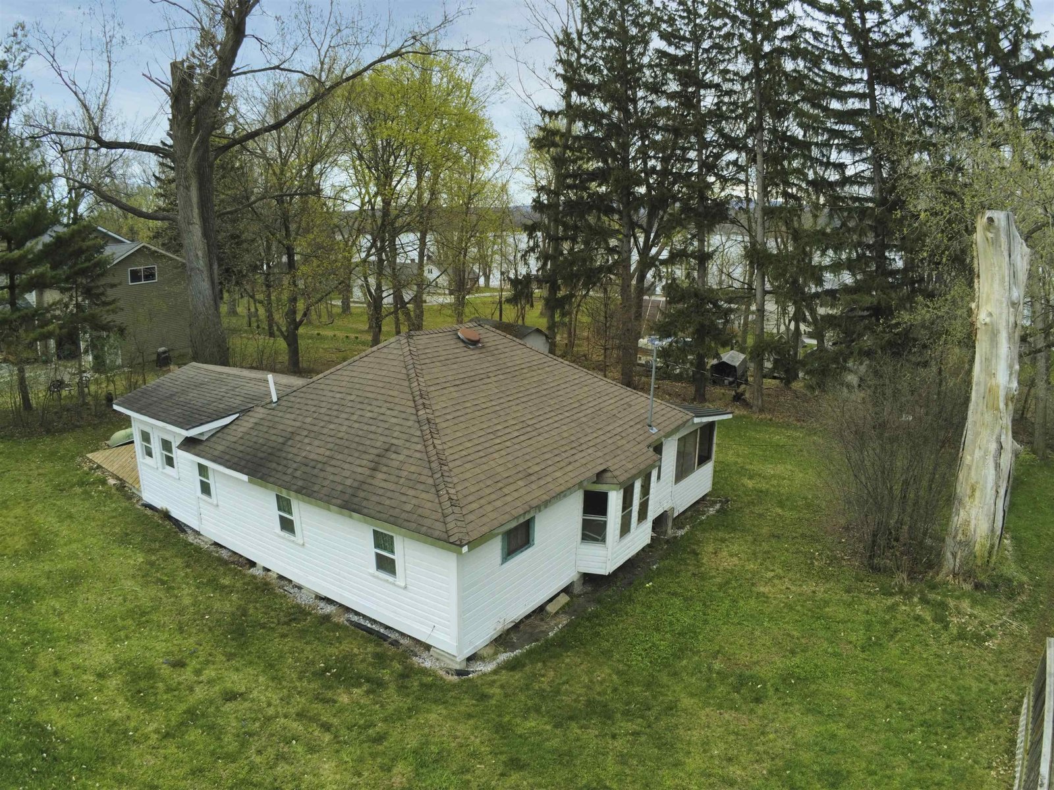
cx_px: 527
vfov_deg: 66.0
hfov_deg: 81.7
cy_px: 395
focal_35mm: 20
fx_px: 609
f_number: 2.4
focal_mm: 4
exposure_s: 1/480
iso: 133
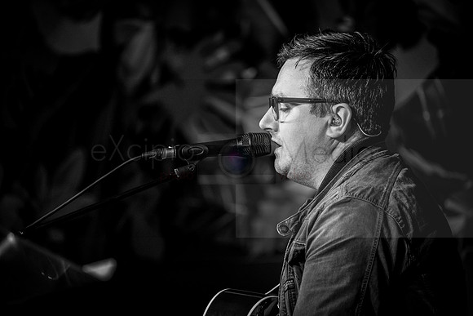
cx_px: 245
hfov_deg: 5.0
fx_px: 5446
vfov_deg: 3.3
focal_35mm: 414
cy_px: 152
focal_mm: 400
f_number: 5.6
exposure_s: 1/125
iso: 3200
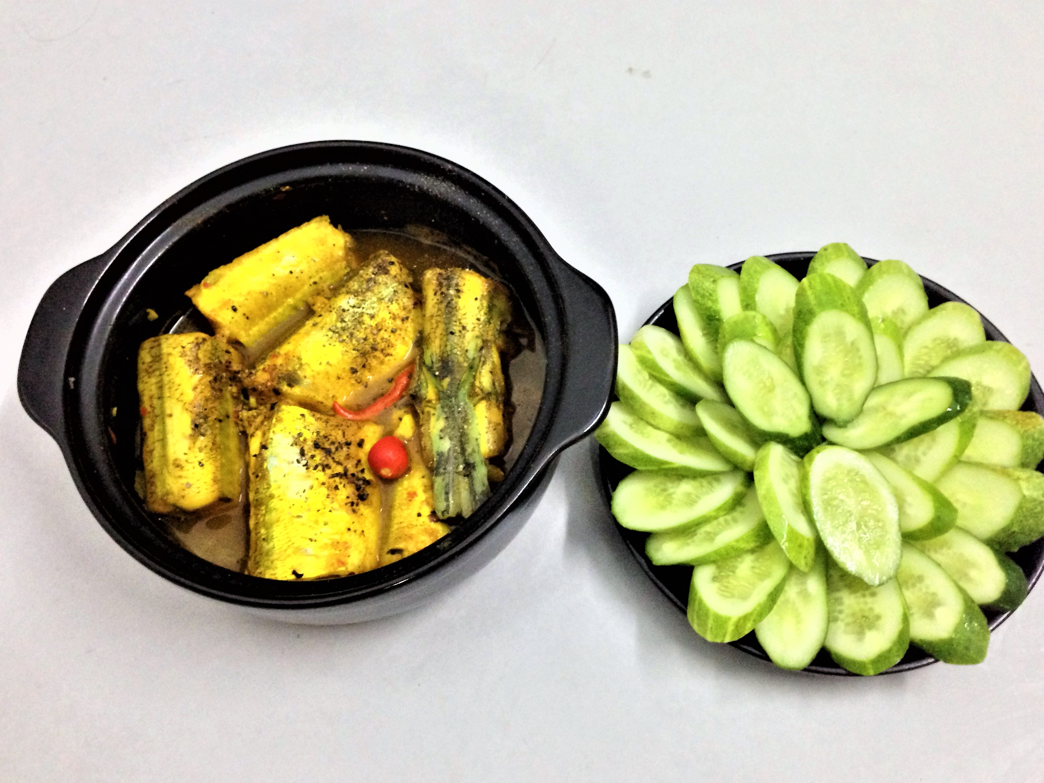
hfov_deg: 52.6
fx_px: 1056
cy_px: 413
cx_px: 549
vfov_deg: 40.7
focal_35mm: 35
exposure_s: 1/20
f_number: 2.4
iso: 400
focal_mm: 4.12
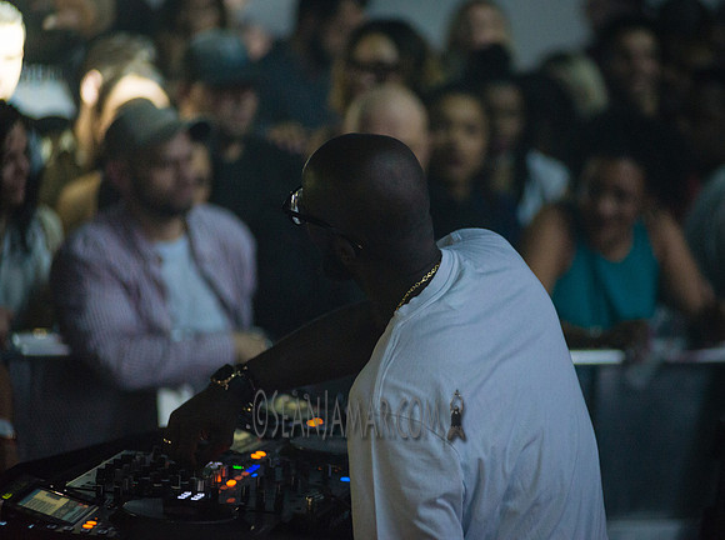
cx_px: 424
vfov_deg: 7.7
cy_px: 257
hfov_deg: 10.3
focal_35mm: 192
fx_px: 4004
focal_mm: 170
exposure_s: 1/400
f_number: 2.8
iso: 4000
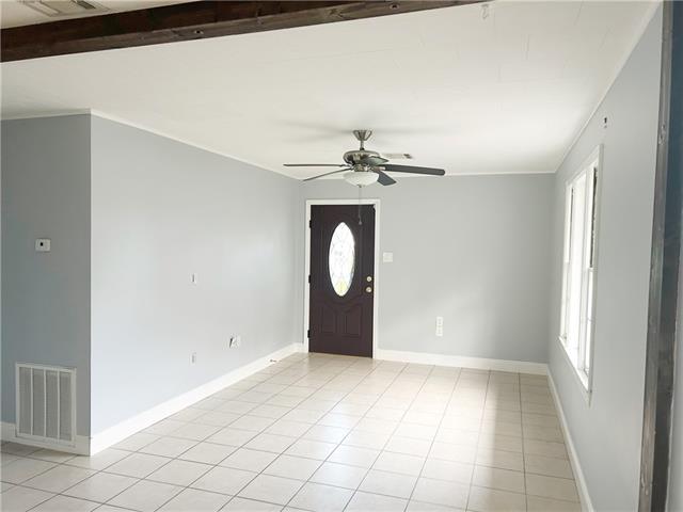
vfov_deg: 53.1
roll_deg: -0.7
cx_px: 342
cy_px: 256
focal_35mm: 26
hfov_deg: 67.3
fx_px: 513
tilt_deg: -1.9
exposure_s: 1/61
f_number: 1.5
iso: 125
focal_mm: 5.7
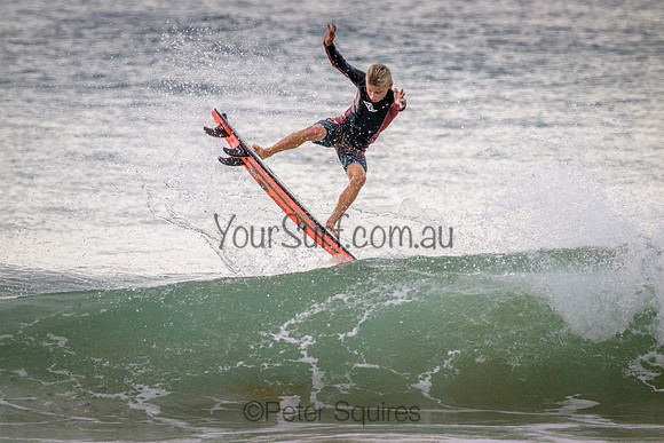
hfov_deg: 2.6
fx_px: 14758
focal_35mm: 800
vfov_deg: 1.7
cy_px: 222
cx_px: 332
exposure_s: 1/2000
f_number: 11
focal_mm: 800
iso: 1400
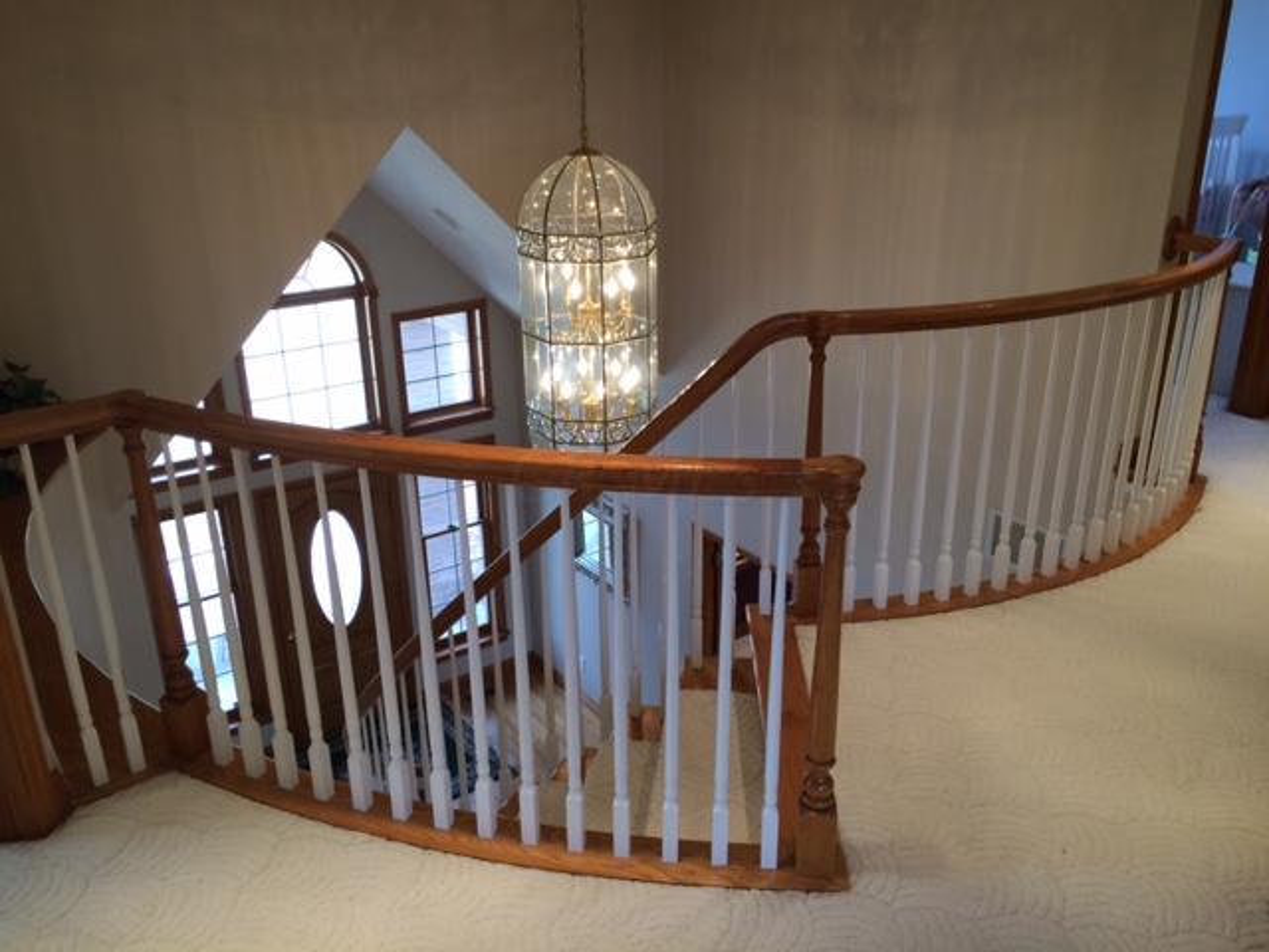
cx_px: 634
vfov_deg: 48.2
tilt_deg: -23.0
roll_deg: +2.7
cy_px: 476
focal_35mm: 29
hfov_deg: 61.7
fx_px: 1063
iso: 32
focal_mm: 4.15
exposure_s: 1/40
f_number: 2.2
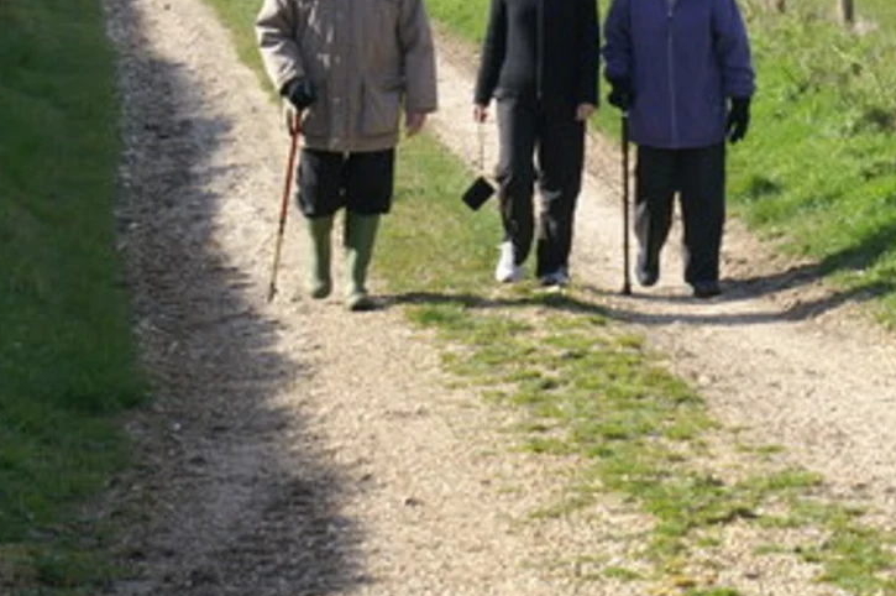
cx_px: 706
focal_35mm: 168
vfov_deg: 8.1
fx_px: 4177
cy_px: 32
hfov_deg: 12.2
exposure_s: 1/125
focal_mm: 50
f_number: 9
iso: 100
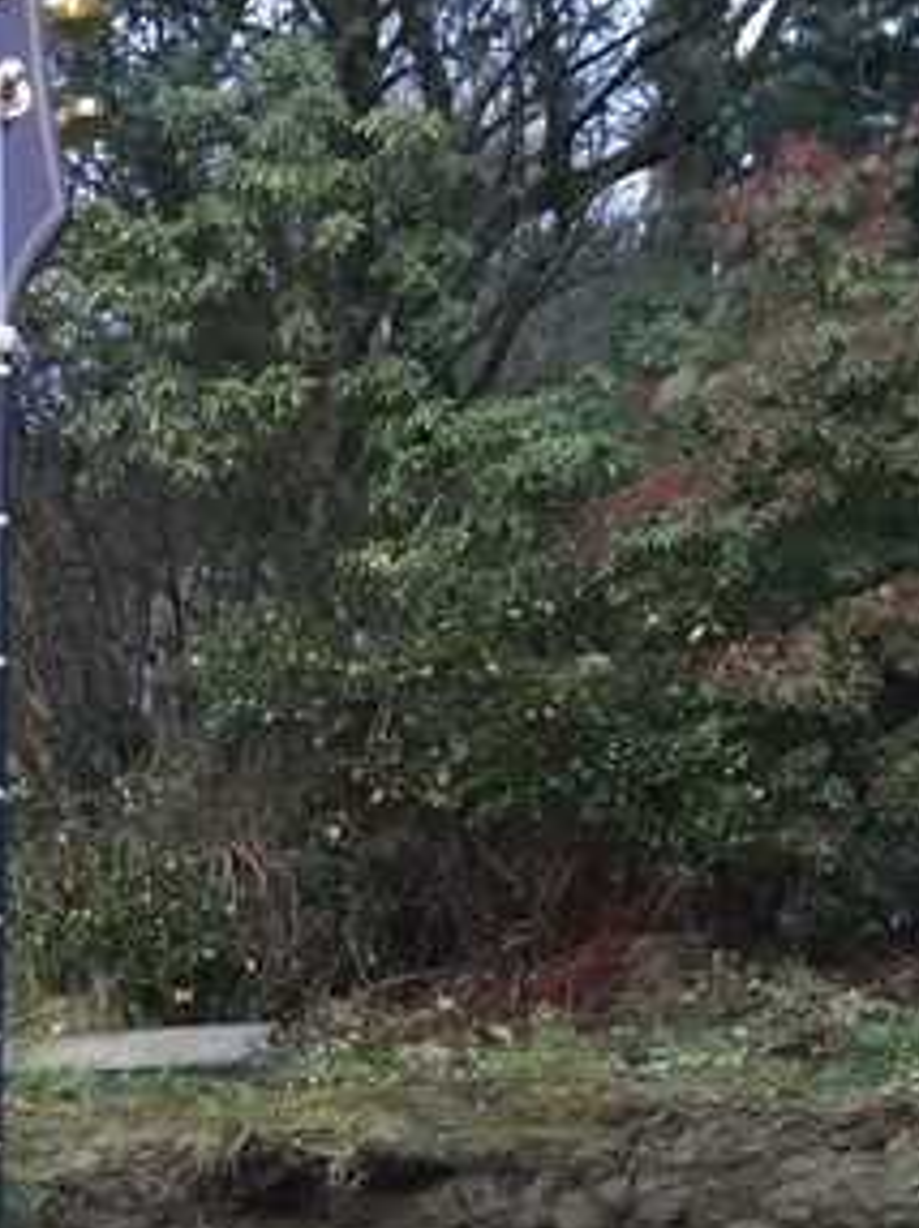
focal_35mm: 104
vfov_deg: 17.4
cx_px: -146
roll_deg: +2.1
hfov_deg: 13.8
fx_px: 3687
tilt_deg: -13.4
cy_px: 1735
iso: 100
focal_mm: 4.15
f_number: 2.2
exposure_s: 1/33
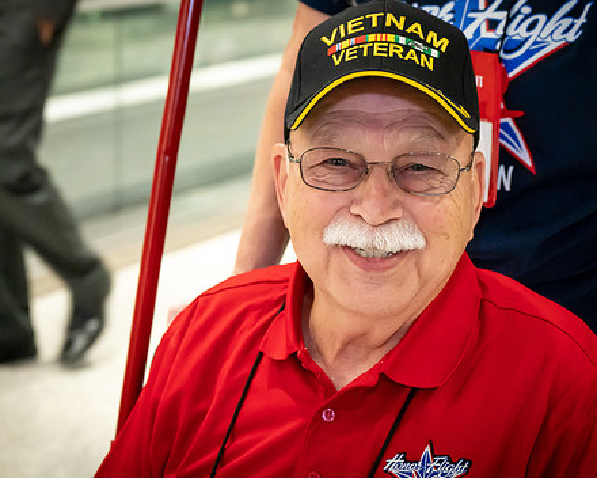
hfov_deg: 19.4
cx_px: 305
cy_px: 221
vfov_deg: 15.5
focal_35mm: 99
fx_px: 1749
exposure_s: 1/100
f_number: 6.3
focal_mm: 80
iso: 7200
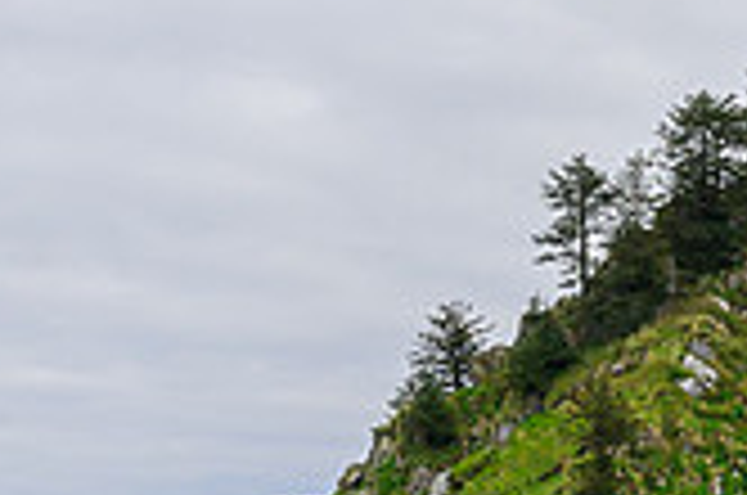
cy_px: 292
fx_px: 2609
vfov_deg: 10.8
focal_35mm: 126
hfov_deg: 16.0
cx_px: 729
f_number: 16
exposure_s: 1/500
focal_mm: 36
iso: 800
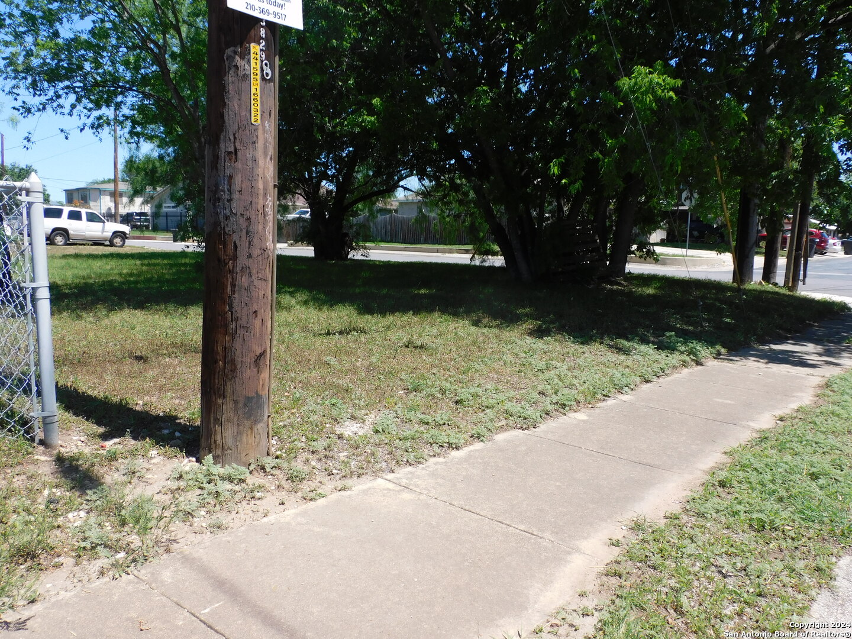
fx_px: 689
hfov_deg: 63.4
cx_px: 426
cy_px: 320
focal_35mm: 28
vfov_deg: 49.7
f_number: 3.5
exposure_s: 1/800
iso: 125
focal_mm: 5
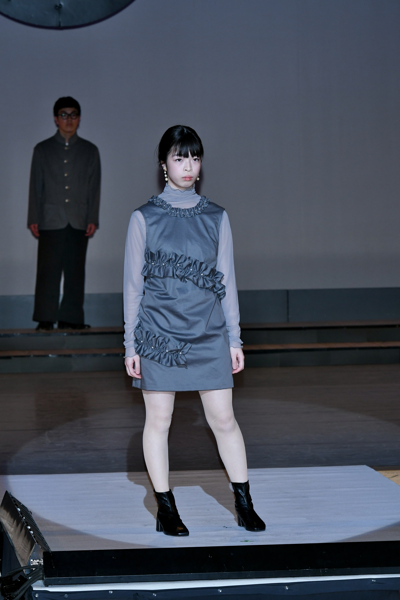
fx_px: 3050
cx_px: 200
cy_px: 300
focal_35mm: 183
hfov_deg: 7.5
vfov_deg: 11.2
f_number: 5.6
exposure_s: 1/250
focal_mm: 122
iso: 800
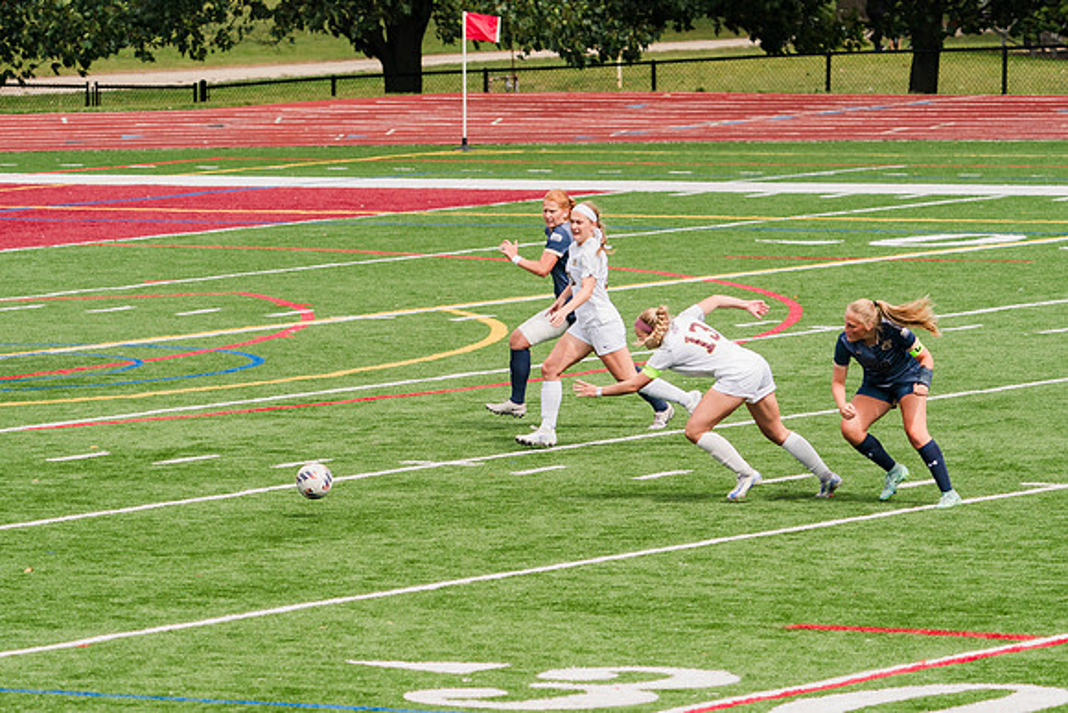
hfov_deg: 7.4
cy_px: 348
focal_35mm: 278
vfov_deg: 4.9
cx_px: 507
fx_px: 8248
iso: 400
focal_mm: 200
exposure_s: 1/1600
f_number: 5.6
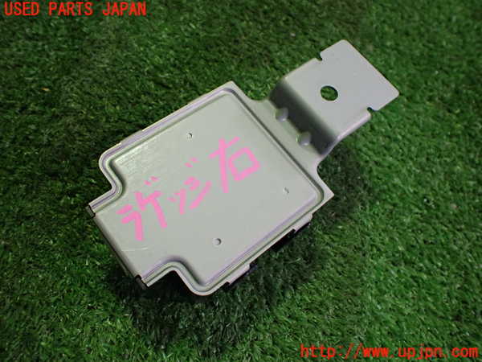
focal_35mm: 30
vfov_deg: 46.8
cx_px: 241
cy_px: 181
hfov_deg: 60.0
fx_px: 418
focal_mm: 5.4
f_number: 2.3
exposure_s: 1/100
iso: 800
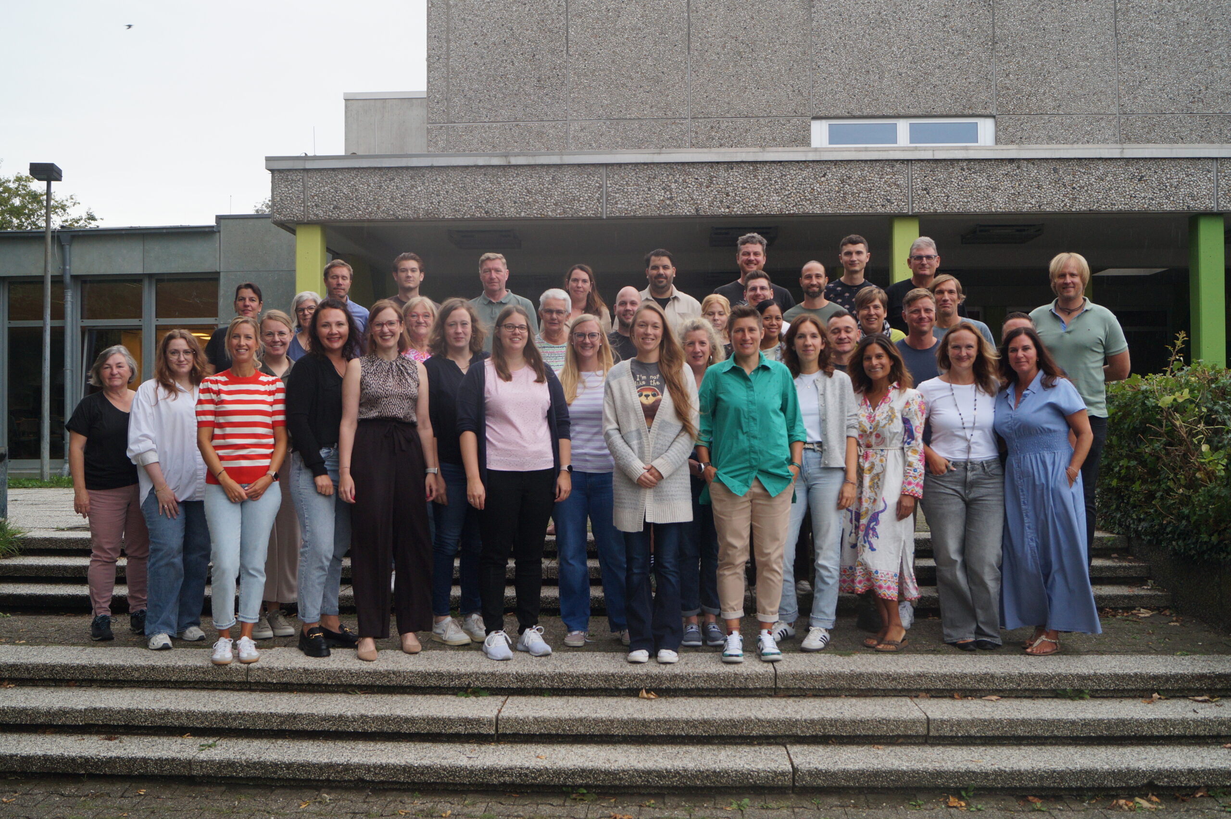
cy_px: 410
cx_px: 616
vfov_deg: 39.9
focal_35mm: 33
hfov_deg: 57.2
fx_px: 1128
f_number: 4
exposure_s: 1/160
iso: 400
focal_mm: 22
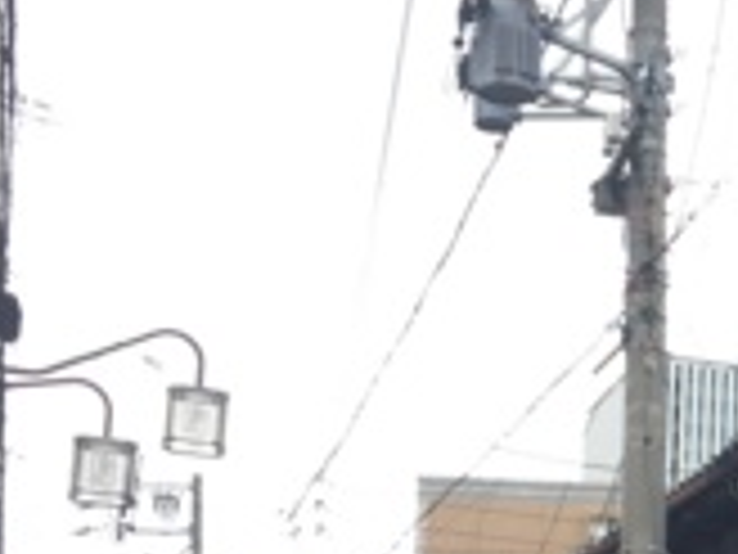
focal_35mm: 106
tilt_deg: +8.5
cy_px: 689
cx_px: 1161
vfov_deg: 13.5
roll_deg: -0.6
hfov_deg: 16.6
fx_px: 2260
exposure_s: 1/225
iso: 32
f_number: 2.2
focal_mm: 4.15
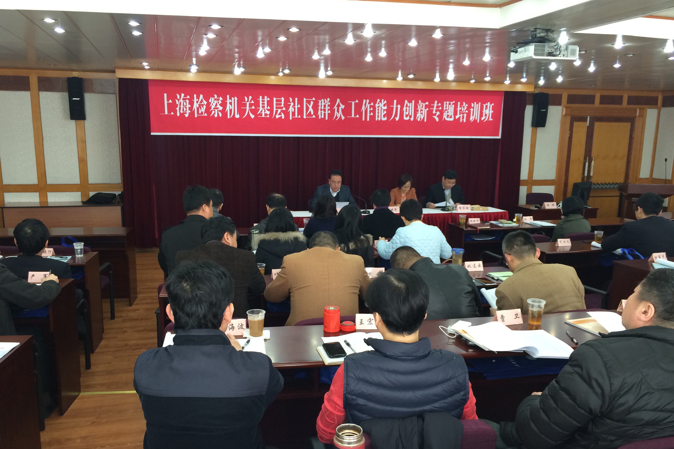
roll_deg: -0.5
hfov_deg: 60.3
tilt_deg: -13.8
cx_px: 330
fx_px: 580
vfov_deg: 42.3
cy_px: 251
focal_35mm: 31
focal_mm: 4.15
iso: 64
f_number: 2.2
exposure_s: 1/30
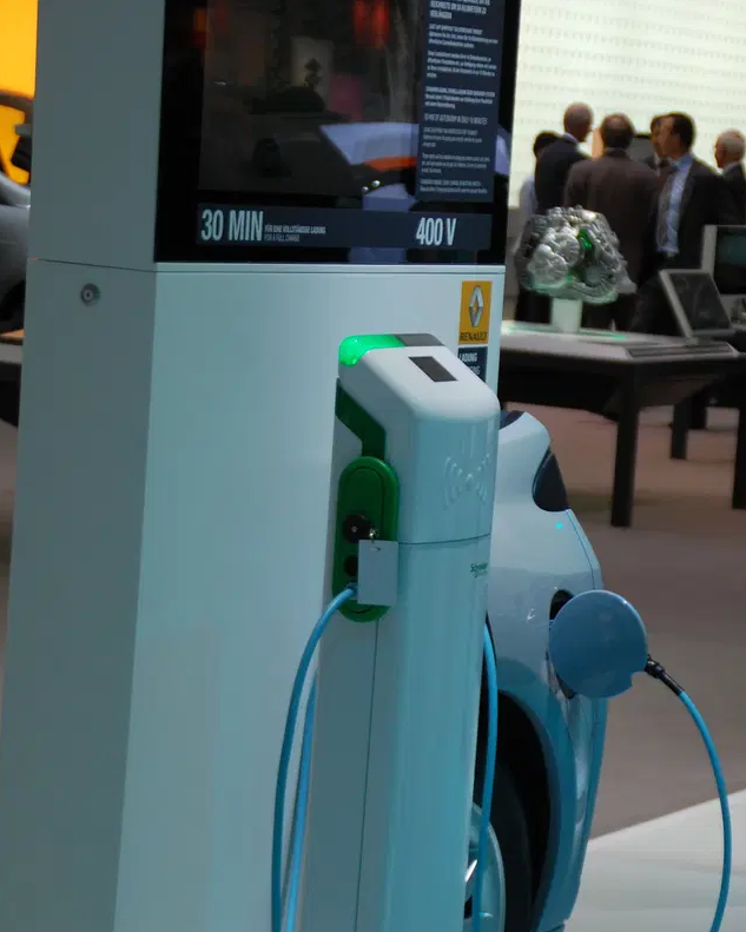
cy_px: 467
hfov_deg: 11.1
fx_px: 3827
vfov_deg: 13.9
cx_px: 686
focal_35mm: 139
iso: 400
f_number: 5.3
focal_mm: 65
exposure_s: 1/250
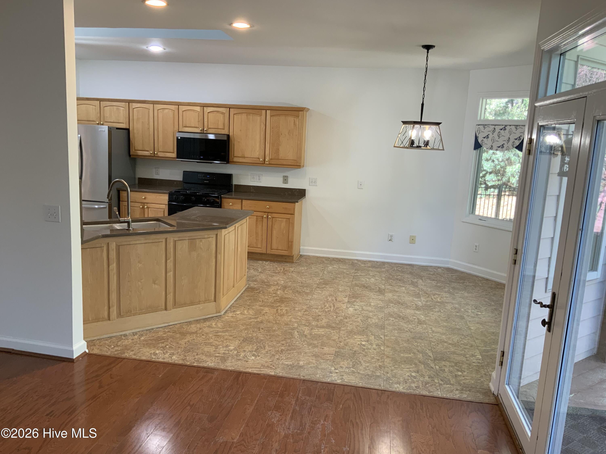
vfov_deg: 48.2
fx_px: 508
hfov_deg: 61.7
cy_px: 227
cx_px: 303
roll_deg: -3.5
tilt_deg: -10.7
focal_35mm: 29
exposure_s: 1/60
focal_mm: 3
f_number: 1.8
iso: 64
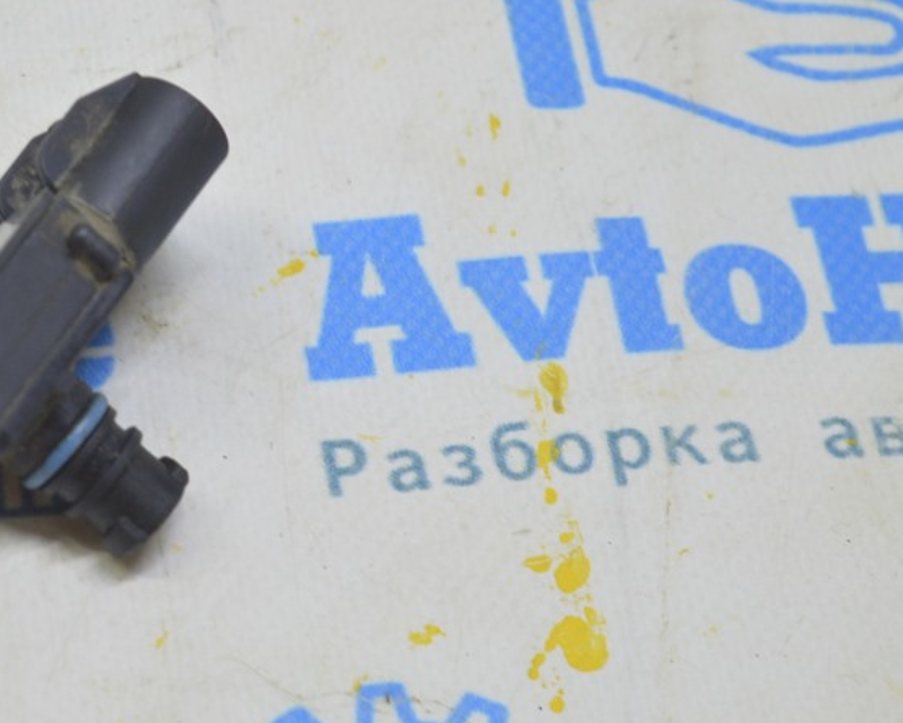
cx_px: 86
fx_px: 3818
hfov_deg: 13.4
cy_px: 253
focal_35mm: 143
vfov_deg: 10.8
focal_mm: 55
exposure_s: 1/20
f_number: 5.6
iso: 400
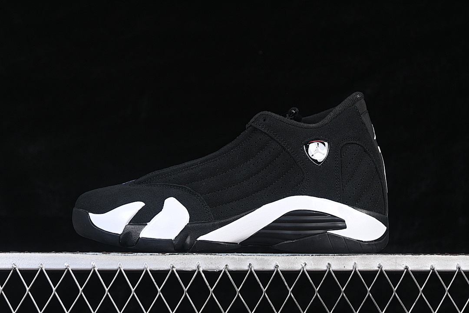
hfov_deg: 27.0
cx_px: 234
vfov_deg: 18.2
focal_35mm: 75
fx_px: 977
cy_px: 156
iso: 160
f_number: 6.3
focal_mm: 50
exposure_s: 1/60
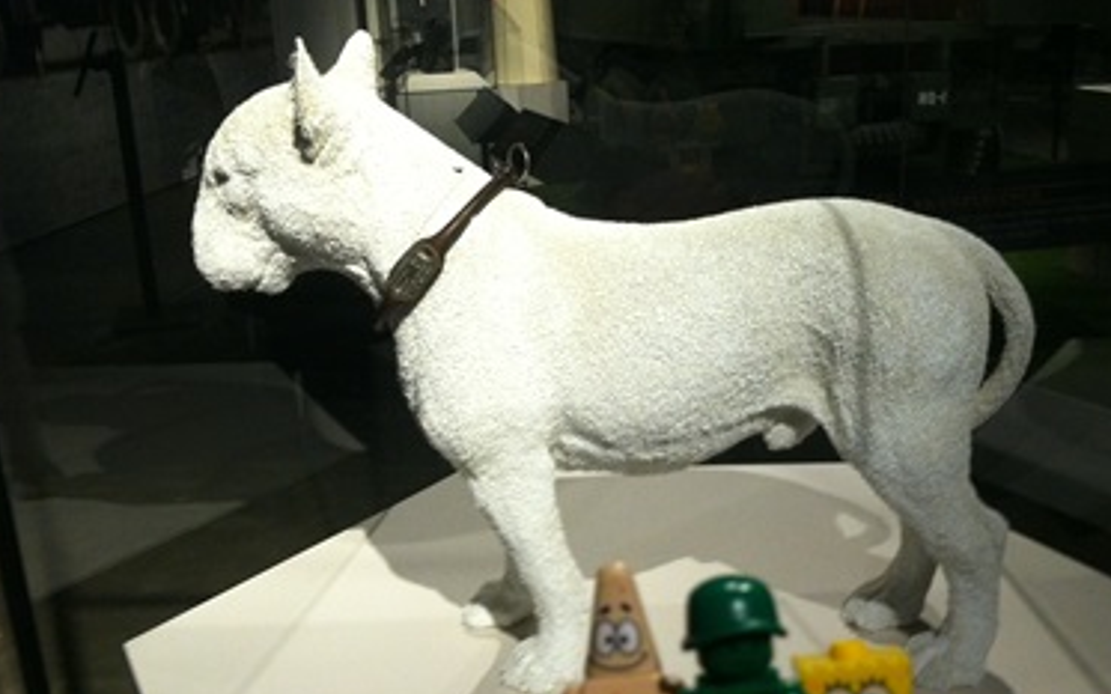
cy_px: 429
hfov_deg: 44.3
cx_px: 630
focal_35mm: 45
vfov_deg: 28.5
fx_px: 1362
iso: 200
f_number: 2.8
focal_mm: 3.85
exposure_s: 1/15
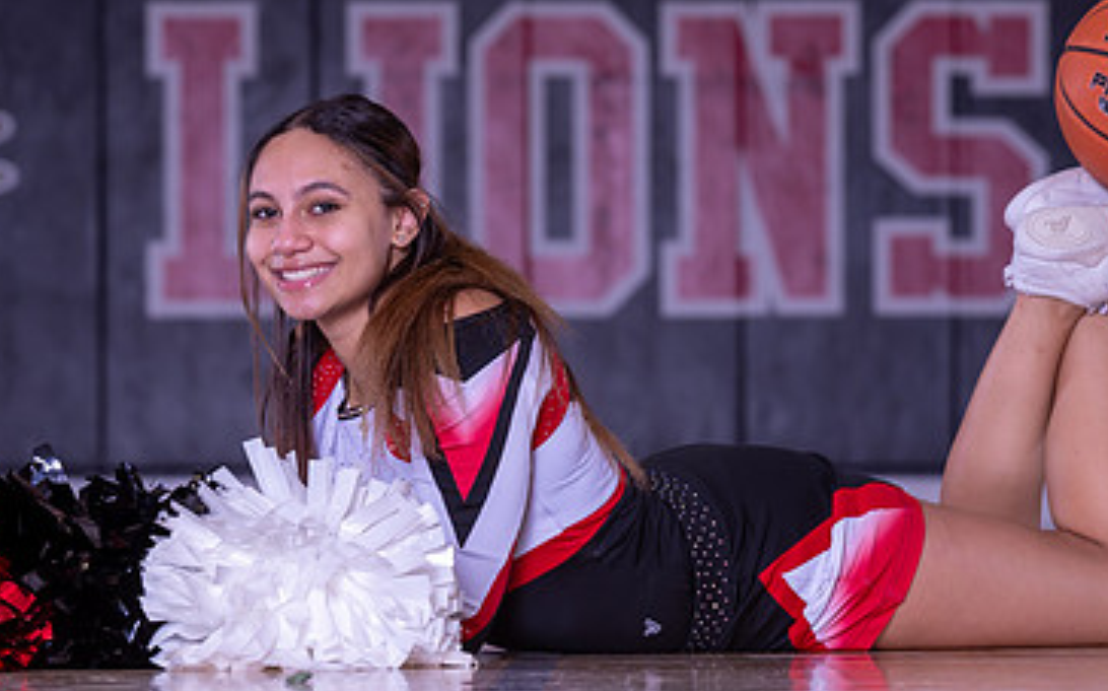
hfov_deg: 9.3
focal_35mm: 226
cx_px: 529
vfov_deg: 5.8
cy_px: 432
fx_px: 6820
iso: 80
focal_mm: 90
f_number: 4
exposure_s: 1/125
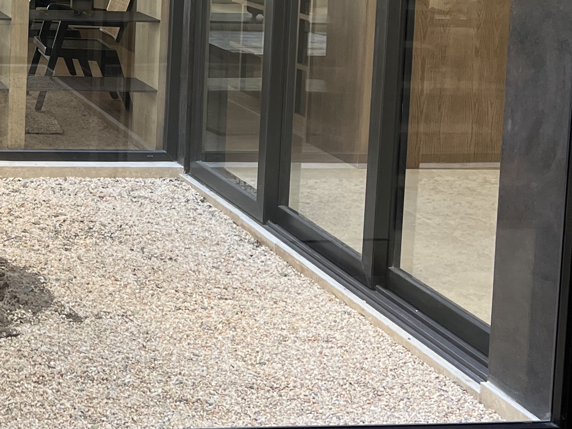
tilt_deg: -5.1
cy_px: -69
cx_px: -87
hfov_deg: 24.5
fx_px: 1206
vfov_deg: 19.2
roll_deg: -1.7
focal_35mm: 73
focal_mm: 5.7
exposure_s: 1/120
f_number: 1.5
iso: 125
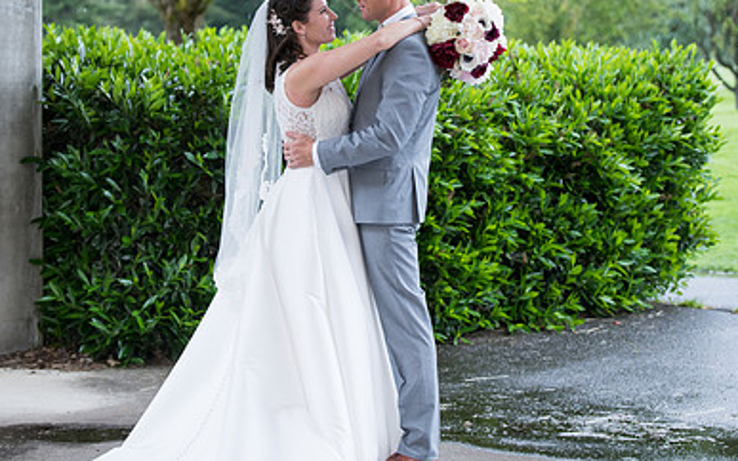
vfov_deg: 12.2
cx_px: 366
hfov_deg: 19.5
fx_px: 2152
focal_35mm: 107
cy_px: 155
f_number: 3.2
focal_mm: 70
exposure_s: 1/320
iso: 400
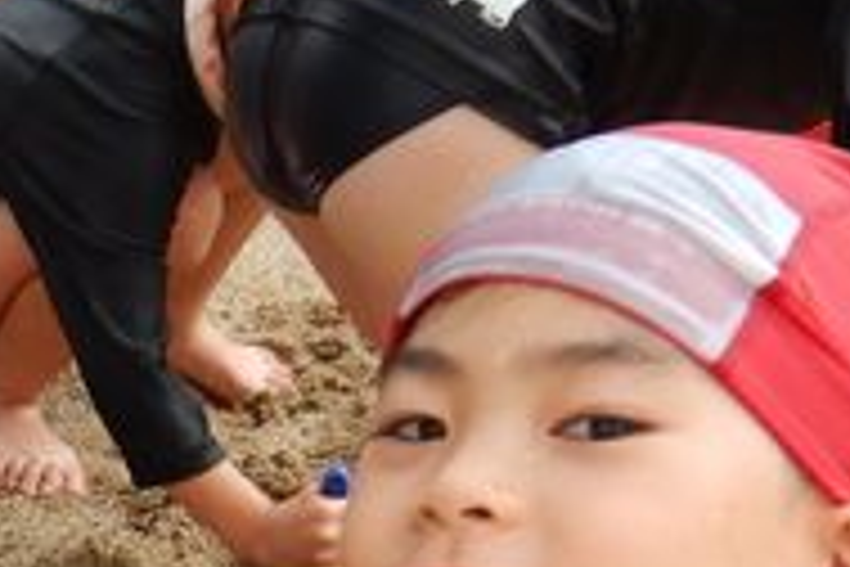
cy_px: 1071
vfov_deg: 10.6
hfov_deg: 15.9
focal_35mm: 120
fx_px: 2833
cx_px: -355
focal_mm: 4.7
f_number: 2.8
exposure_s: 1/320
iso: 125
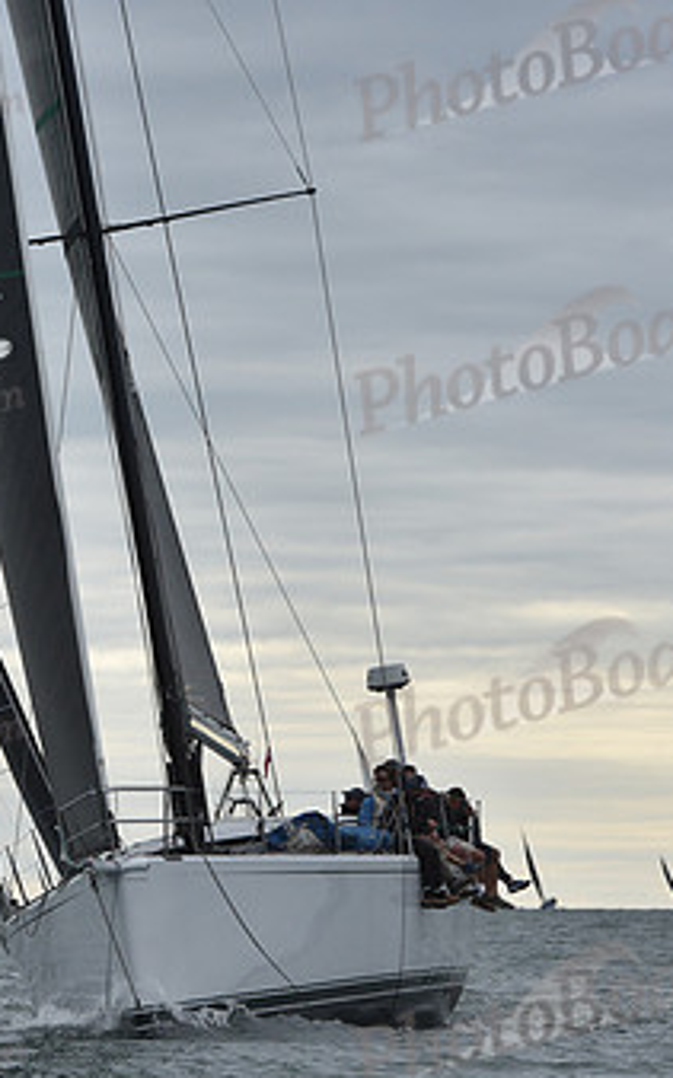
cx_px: 191
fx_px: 9751
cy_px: 563
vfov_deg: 6.3
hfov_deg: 4.0
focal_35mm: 332
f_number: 9
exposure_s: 1/1000
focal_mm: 190
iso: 400
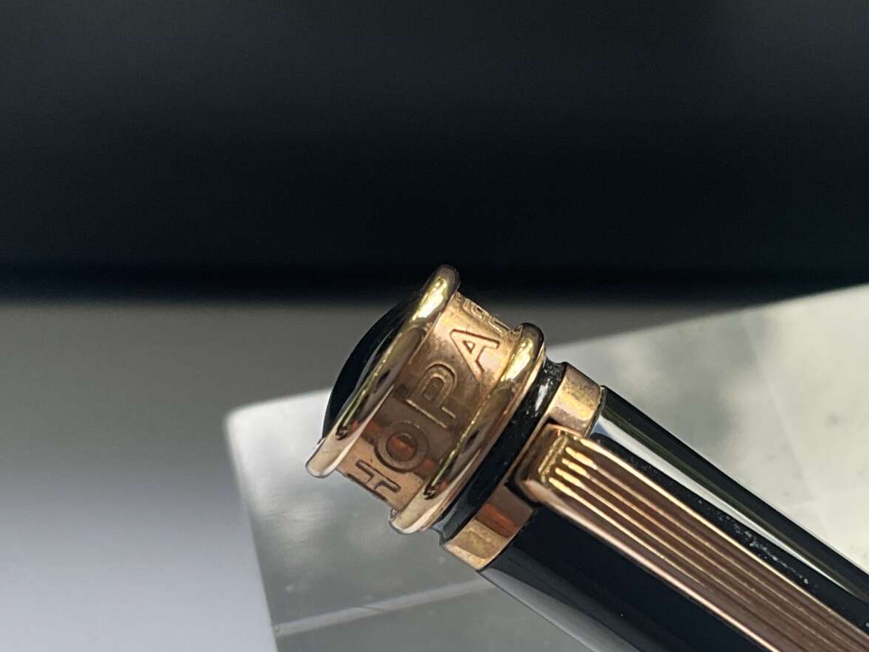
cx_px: 538
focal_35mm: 63
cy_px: 509
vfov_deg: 23.0
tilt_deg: -57.2
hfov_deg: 30.6
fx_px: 1582
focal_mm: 3
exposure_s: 1/122
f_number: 1.8
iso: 20
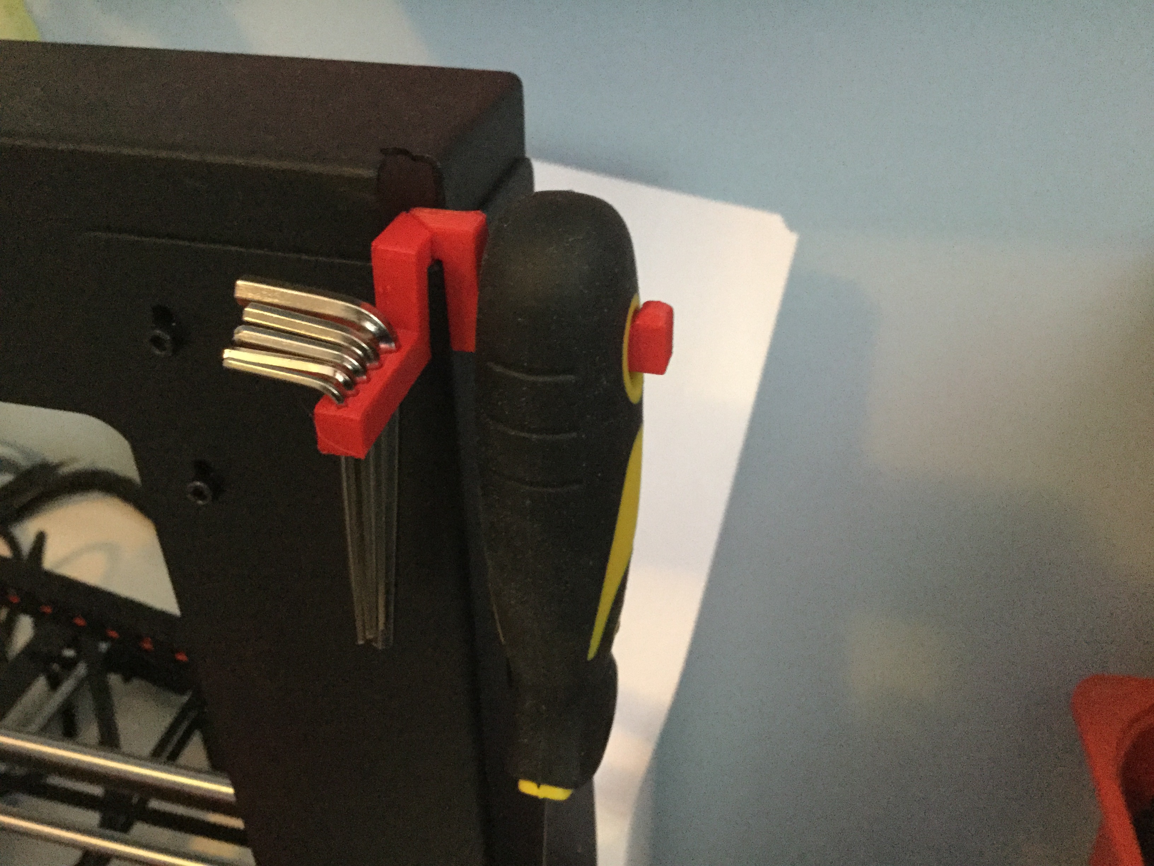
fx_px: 1033
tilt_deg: -35.4
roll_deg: -0.1
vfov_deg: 45.4
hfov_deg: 58.4
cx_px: 577
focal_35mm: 31
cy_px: 433
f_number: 2.4
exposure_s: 1/17
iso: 500
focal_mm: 3.3
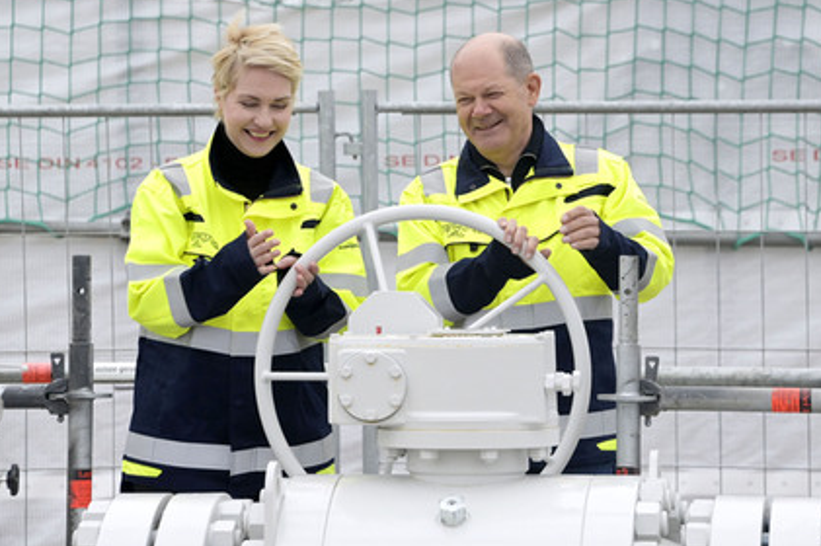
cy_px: 265
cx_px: 397
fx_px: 4398
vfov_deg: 7.1
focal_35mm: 193
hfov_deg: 10.7
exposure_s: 1/400
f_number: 6.3
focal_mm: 180
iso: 4000
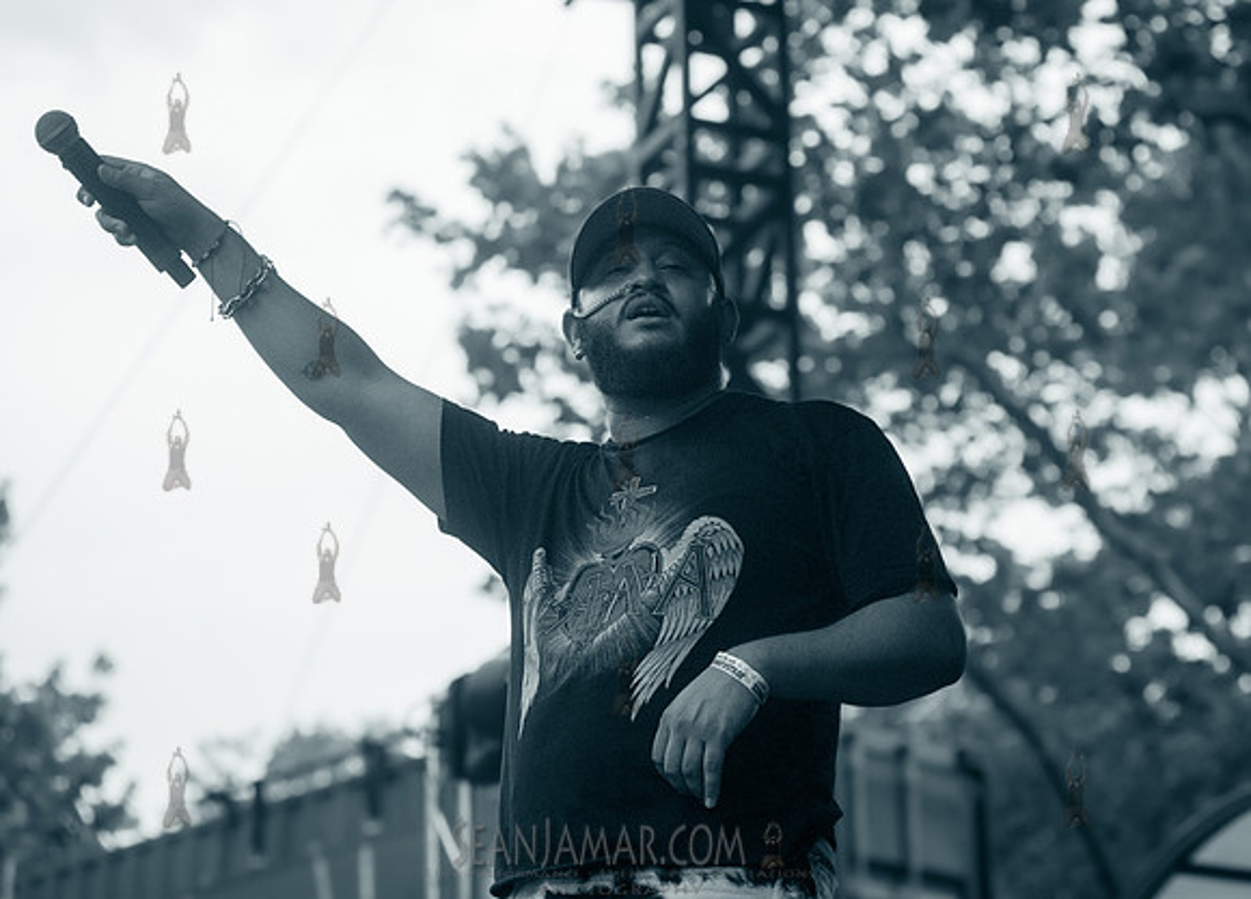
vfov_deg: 15.3
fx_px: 3343
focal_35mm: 94
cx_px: 699
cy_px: 432
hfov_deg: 21.2
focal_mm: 86
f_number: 4
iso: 5000
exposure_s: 1/1250
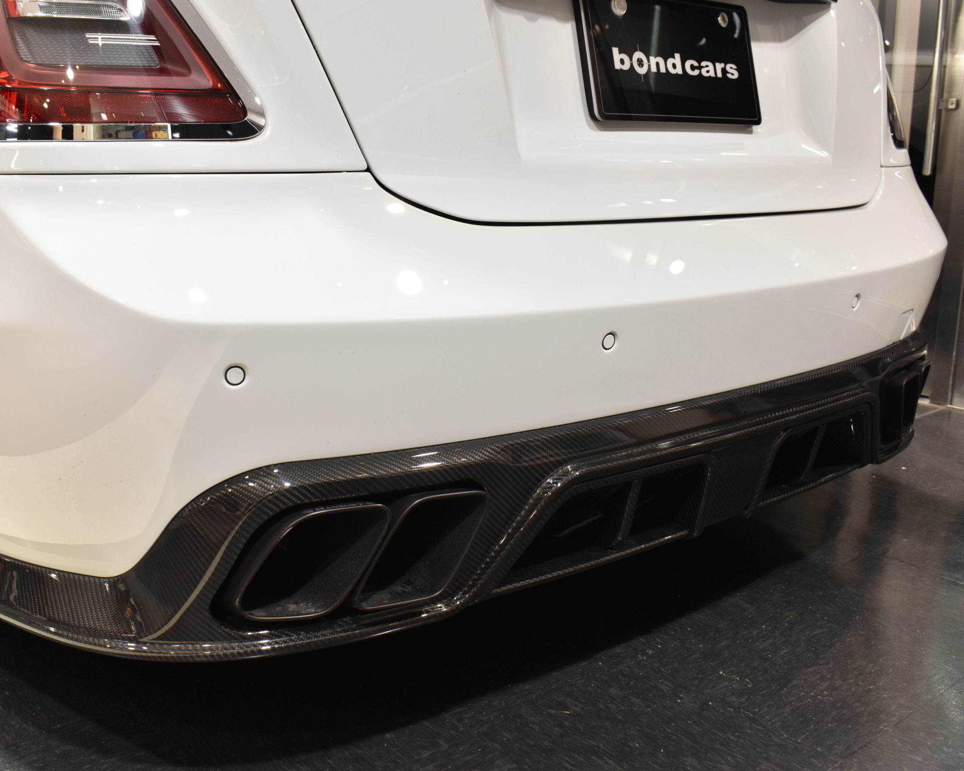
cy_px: 386
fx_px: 1015
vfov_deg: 41.6
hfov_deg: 50.5
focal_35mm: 36
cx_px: 393
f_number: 8
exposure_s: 1/30
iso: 800
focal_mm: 21
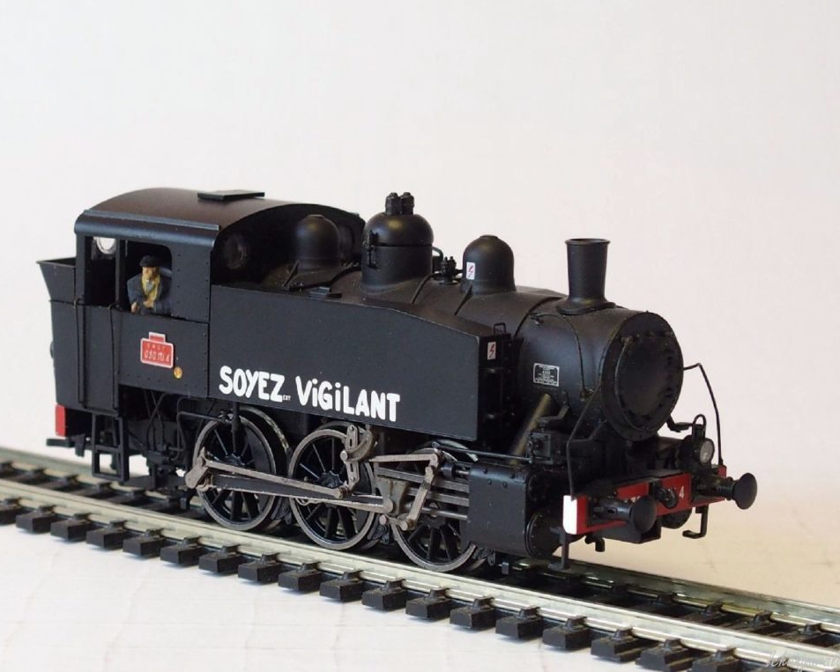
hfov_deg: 29.1
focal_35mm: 65
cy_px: 337
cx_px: 431
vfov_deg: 23.5
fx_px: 1616
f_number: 3.2
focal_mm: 13.2
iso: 320
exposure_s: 1/125
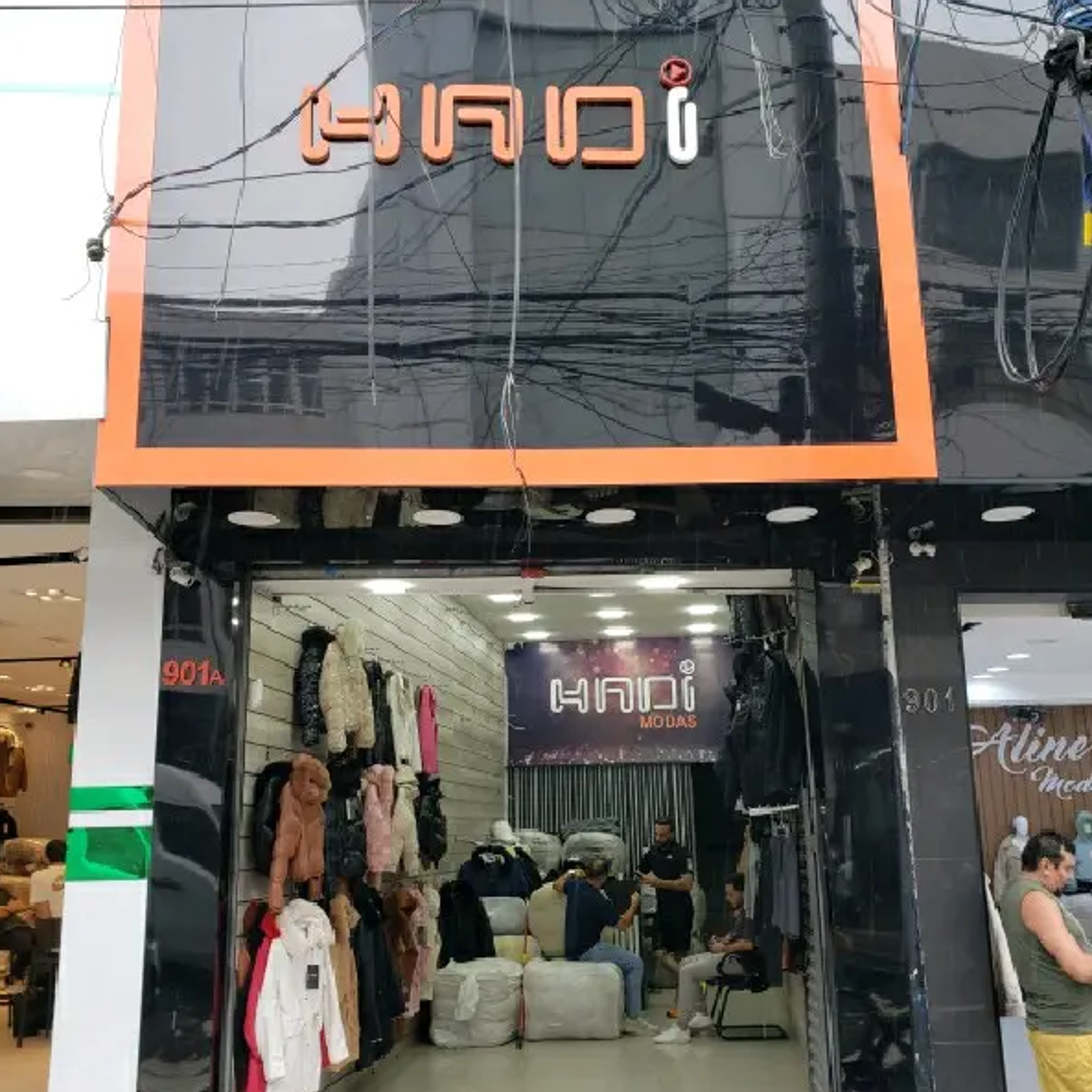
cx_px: 545
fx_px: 1106
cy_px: 582
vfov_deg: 52.5
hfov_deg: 52.5
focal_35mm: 31
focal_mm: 4.3
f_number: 2.4
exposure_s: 1/120
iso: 64
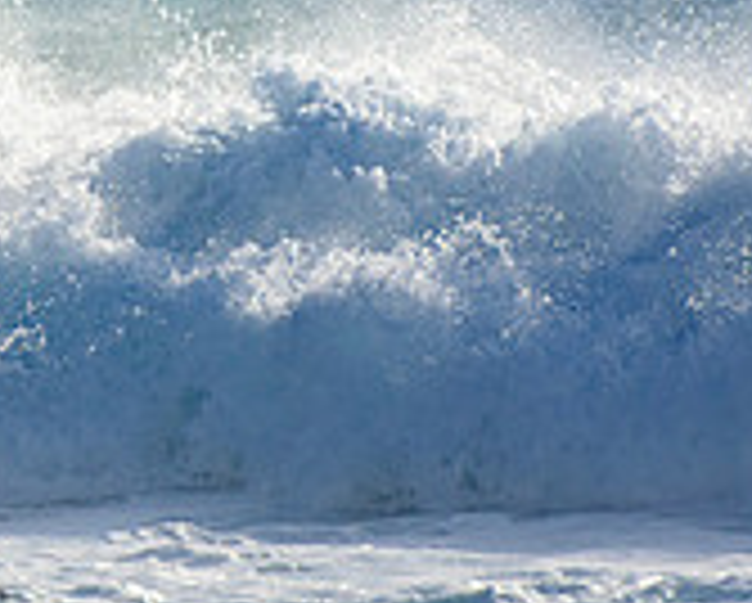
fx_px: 42426
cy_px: -142
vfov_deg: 0.8
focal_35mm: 1904
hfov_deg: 1.0
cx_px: -338
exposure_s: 1/2000
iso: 250
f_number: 5.6
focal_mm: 390
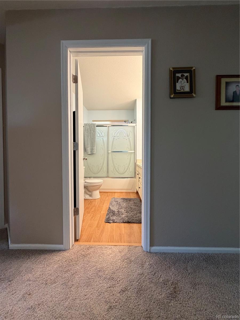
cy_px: 160
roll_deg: +0.4
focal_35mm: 14
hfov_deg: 85.7
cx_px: 120
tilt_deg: -0.7
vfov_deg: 102.1
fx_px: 129
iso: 320
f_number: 2.2
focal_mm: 2.22
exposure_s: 1/120
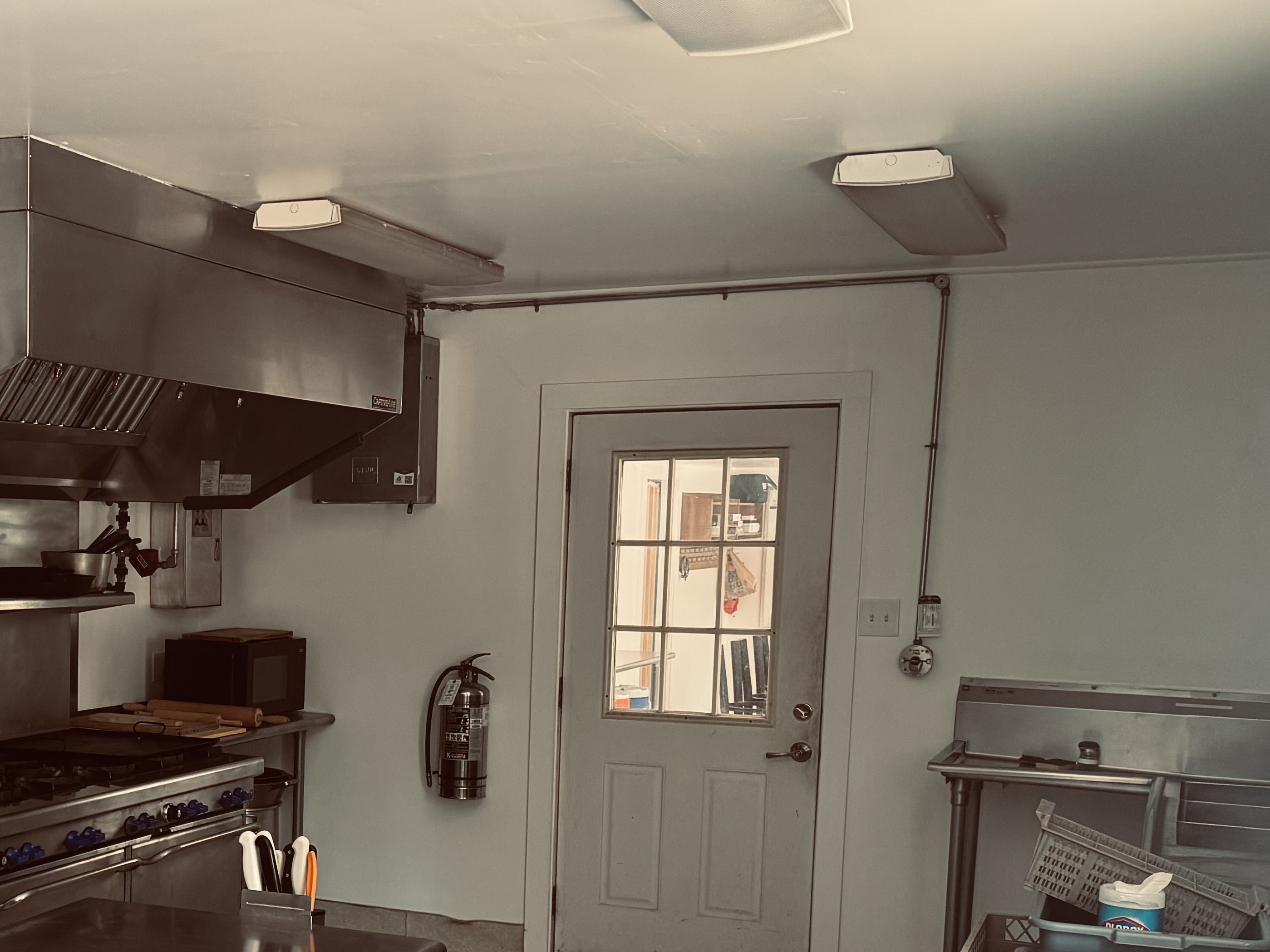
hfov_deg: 37.1
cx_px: 202
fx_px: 1798
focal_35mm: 49
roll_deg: -0.7
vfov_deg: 29.0
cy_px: 763
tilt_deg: -7.6
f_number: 1.78
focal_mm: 6.76
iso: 320
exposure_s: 1/60
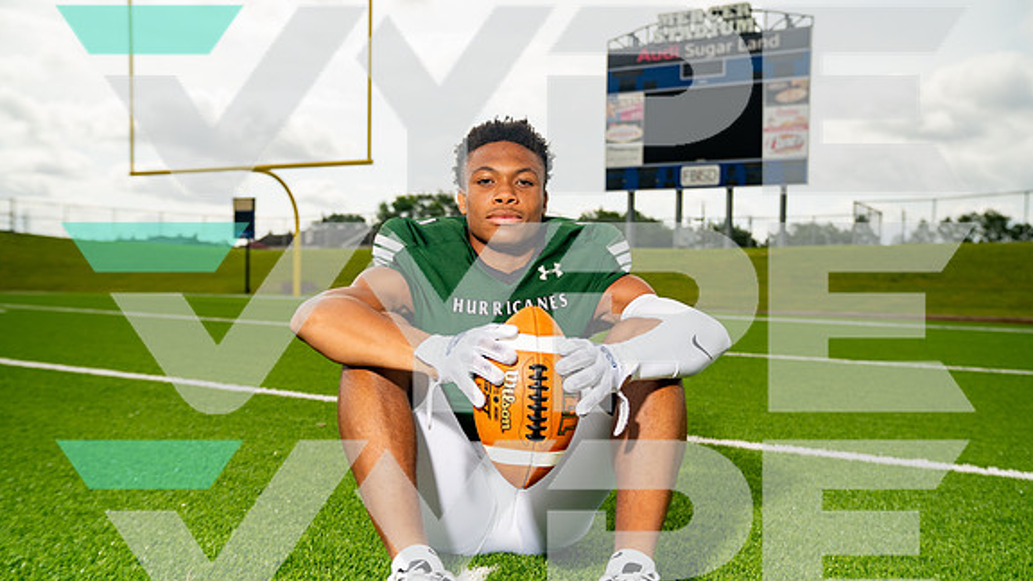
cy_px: 318
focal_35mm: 38
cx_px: 518
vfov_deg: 31.2
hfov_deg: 52.8
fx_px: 1041
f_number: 4
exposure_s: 1/250
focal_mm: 36
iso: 200
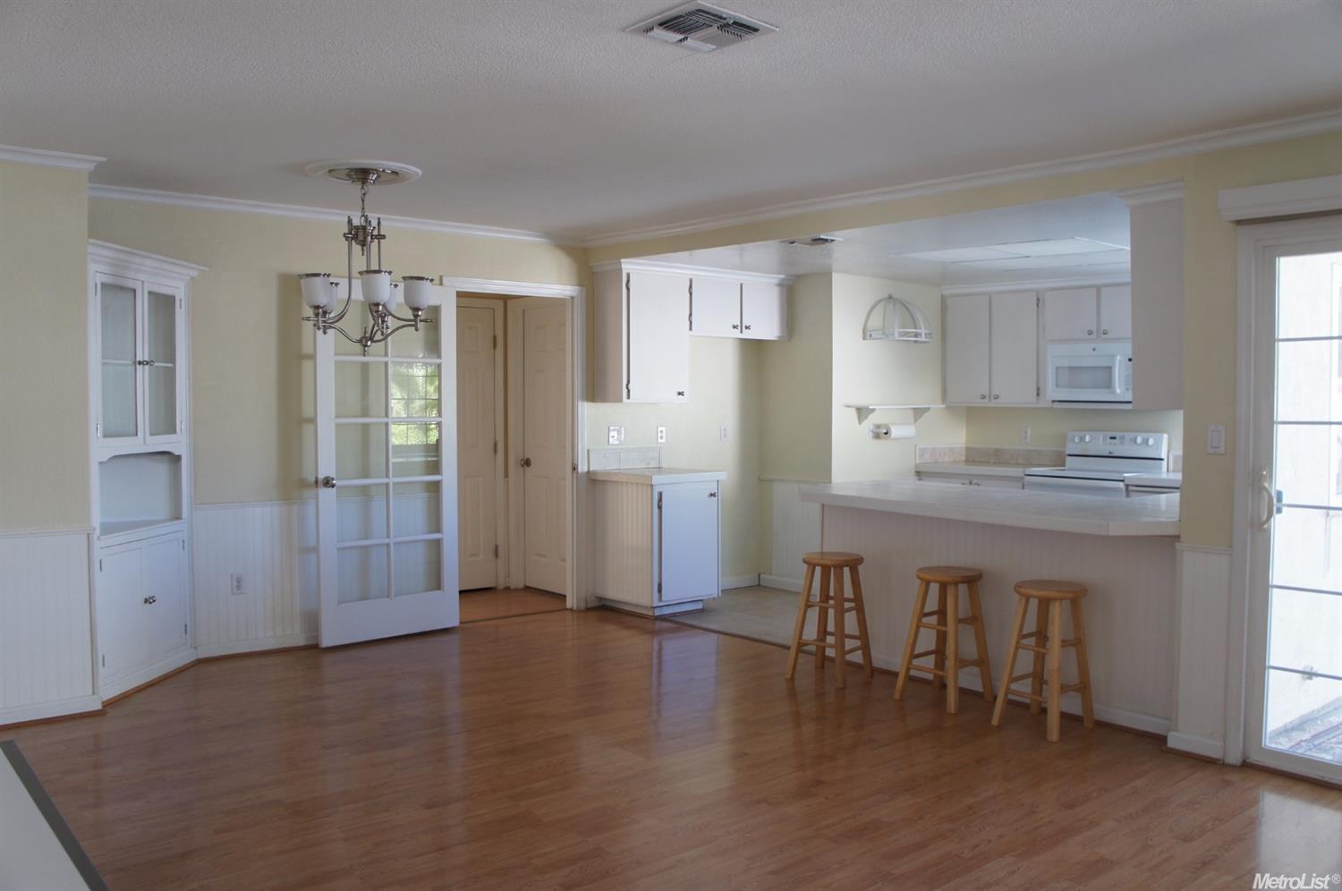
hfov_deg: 64.6
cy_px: 446
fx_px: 1061
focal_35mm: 28
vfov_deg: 45.6
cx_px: 671
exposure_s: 1/30
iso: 200
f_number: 4
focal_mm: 19
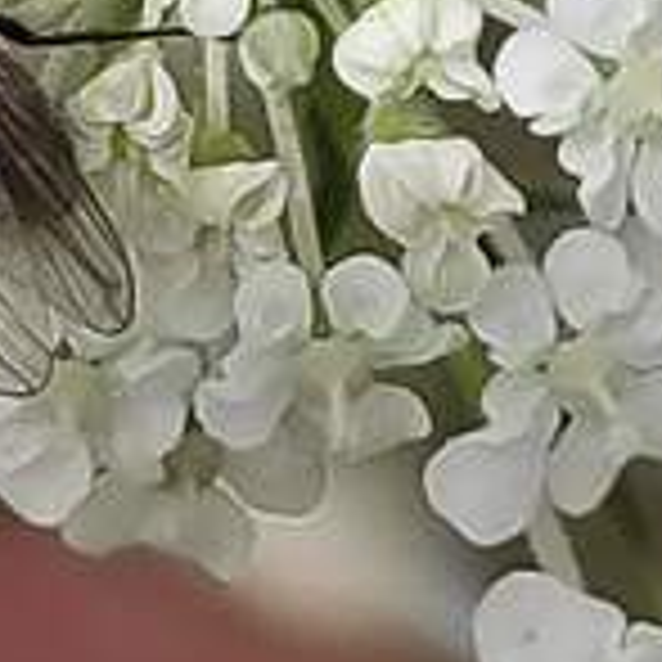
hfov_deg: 16.9
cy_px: 252
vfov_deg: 17.4
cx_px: -59
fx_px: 2164
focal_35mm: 100
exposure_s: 1/1085
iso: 112
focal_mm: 4.77
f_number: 1.75
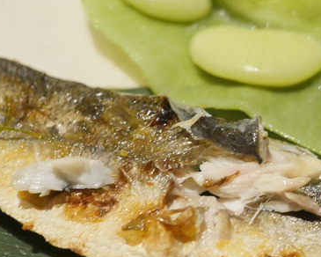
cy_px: 139
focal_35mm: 107
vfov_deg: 14.4
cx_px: 315
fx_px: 1017
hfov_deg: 17.6
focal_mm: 20
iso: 2000
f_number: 2.5
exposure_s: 1/60
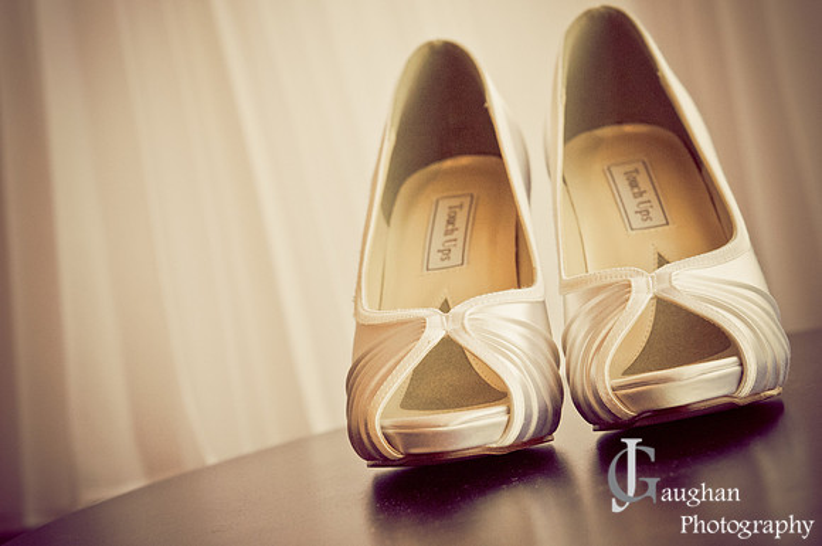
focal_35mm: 210
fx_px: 4788
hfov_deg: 9.8
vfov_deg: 6.5
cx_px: 411
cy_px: 273
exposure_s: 1/200
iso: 1600
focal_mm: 140
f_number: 4.5
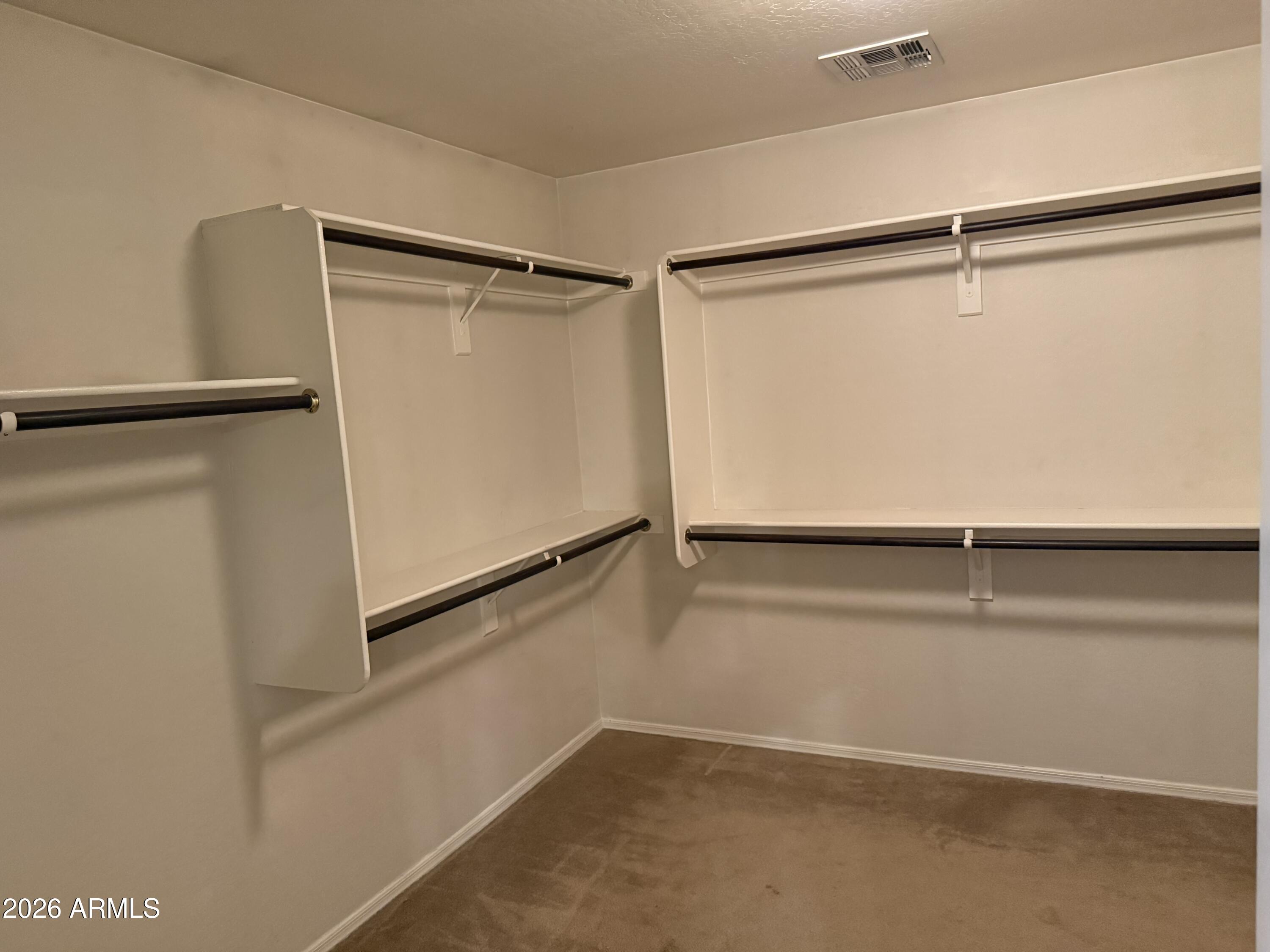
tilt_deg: -5.6
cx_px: 635
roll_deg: +4.0
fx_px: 881
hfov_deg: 71.6
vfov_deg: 56.8
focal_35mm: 24
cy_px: 476
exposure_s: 1/40
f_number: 1.78
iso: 1000
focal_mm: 6.76
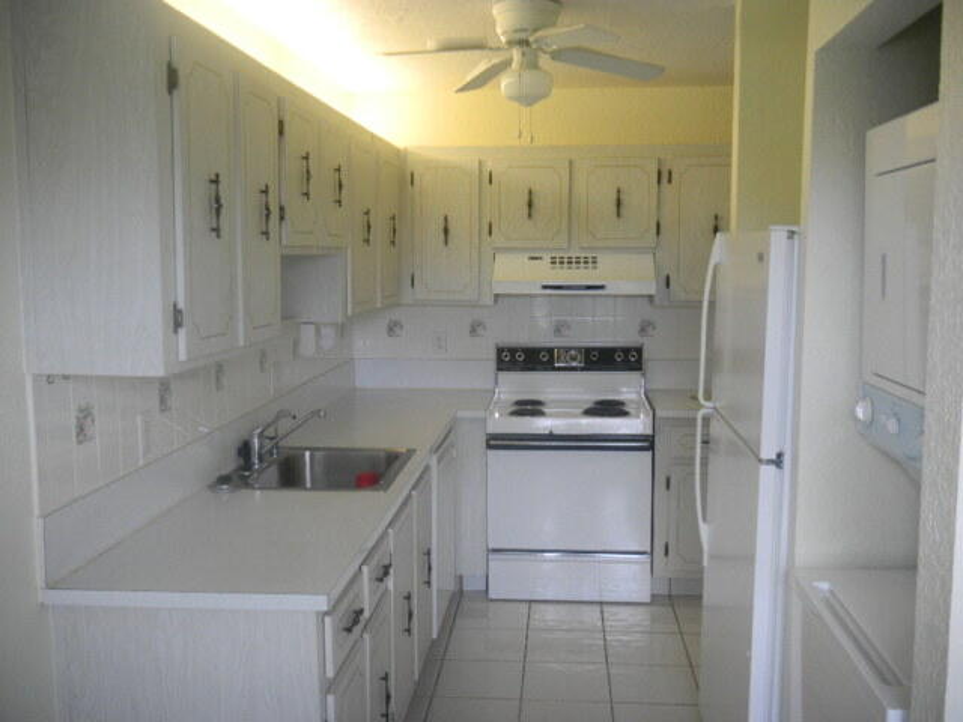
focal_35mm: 35
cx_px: 482
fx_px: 974
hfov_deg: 52.6
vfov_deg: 40.7
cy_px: 361
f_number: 3.6
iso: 116
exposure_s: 1/30
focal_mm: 6.3
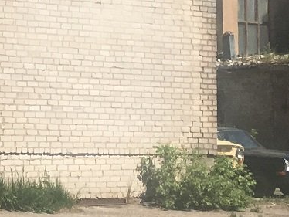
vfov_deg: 9.6
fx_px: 1295
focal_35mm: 155
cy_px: 59
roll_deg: -0.2
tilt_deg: +3.2
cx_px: -342
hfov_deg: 11.2
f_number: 2.2
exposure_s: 1/2404
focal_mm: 4.15
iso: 25
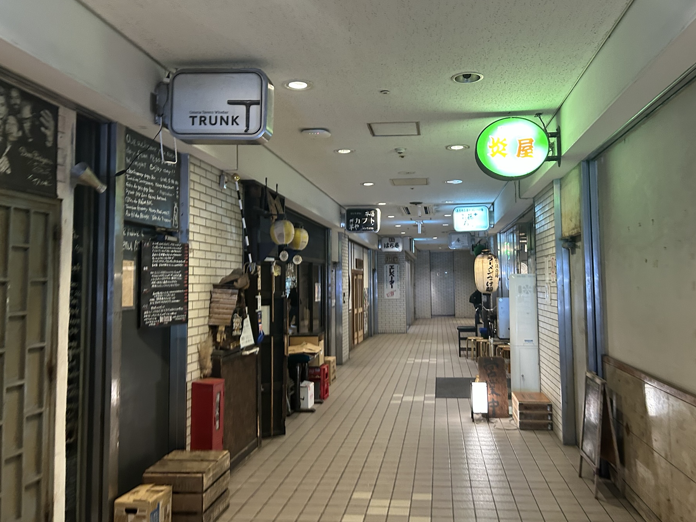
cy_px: 246
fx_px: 583
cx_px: 385
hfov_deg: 61.5
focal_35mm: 29
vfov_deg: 48.2
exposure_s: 1/50
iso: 250
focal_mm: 5.7
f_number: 1.5
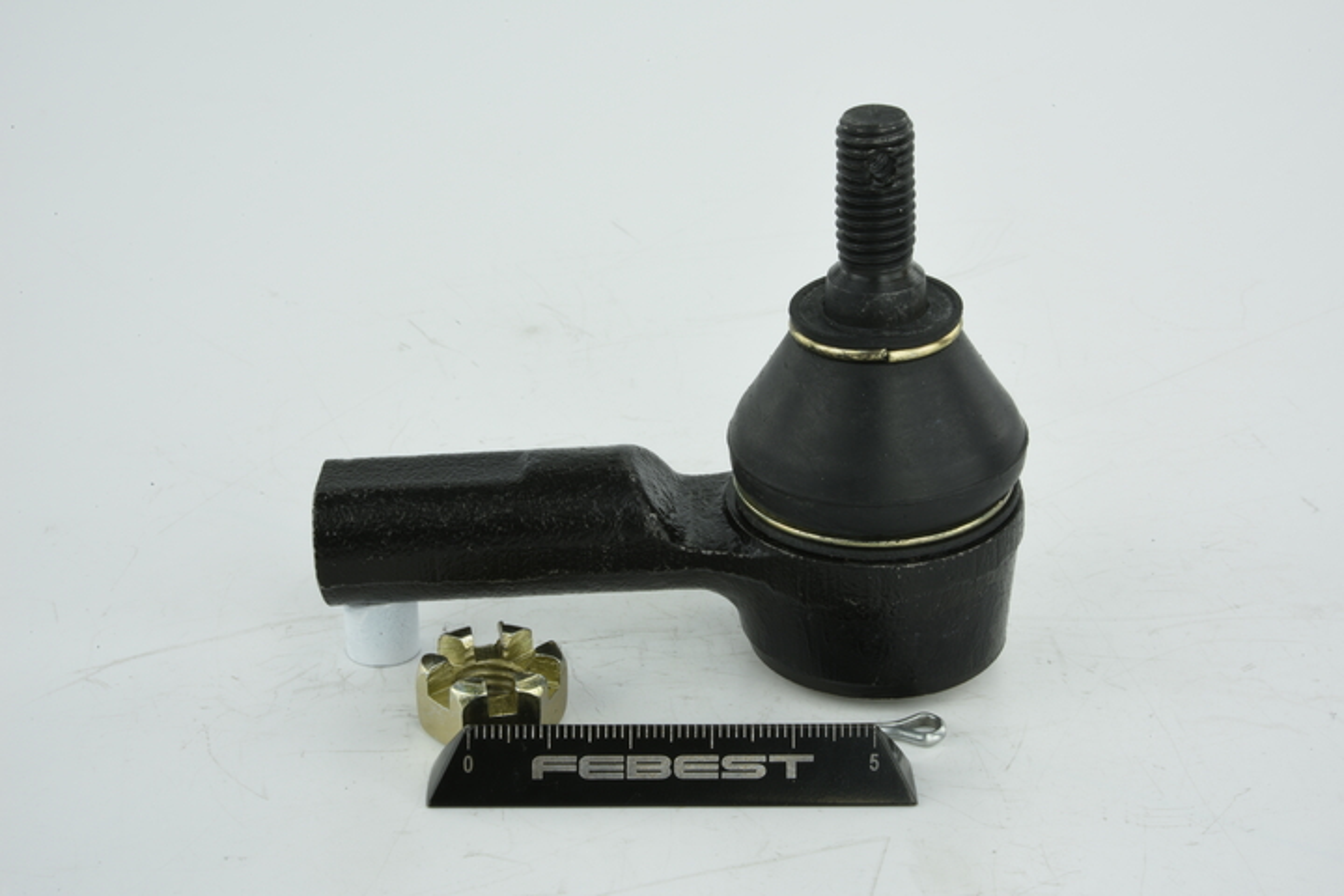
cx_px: 672
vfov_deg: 22.6
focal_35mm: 60
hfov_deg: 33.4
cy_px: 448
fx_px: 2240
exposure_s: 1/2
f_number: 36
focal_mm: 60
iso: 64
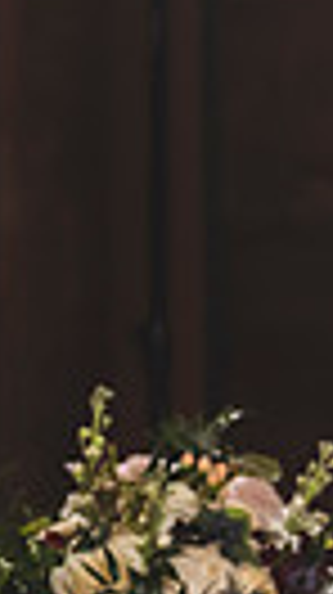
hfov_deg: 3.6
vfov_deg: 6.7
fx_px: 5083
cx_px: 1296
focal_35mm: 323
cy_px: 160
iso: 500
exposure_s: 1/125
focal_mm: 70
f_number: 2.8
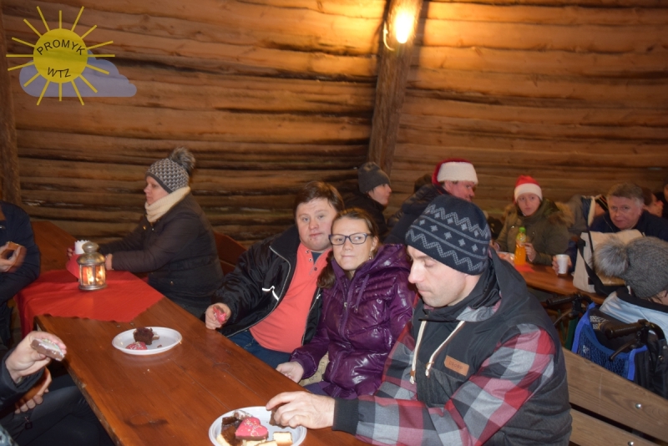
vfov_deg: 48.0
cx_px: 334
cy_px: 223
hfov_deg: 67.4
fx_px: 501
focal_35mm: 27
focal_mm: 18
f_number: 3.5
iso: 800
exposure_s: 1/8
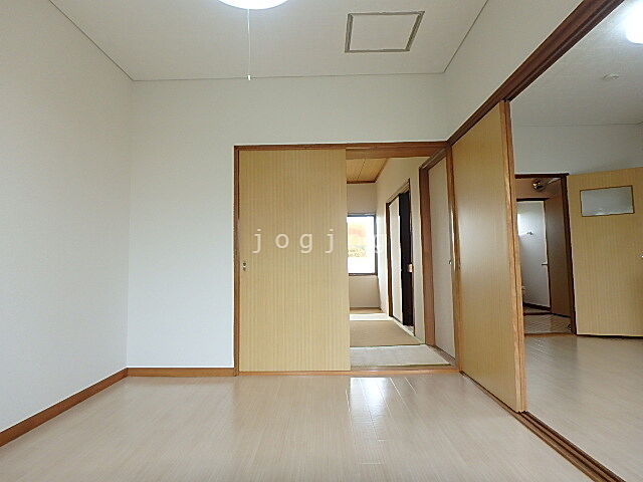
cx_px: 322
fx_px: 390
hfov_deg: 79.0
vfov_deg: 63.4
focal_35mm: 21
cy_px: 241
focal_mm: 3.7
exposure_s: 1/60
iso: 200
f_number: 3.5
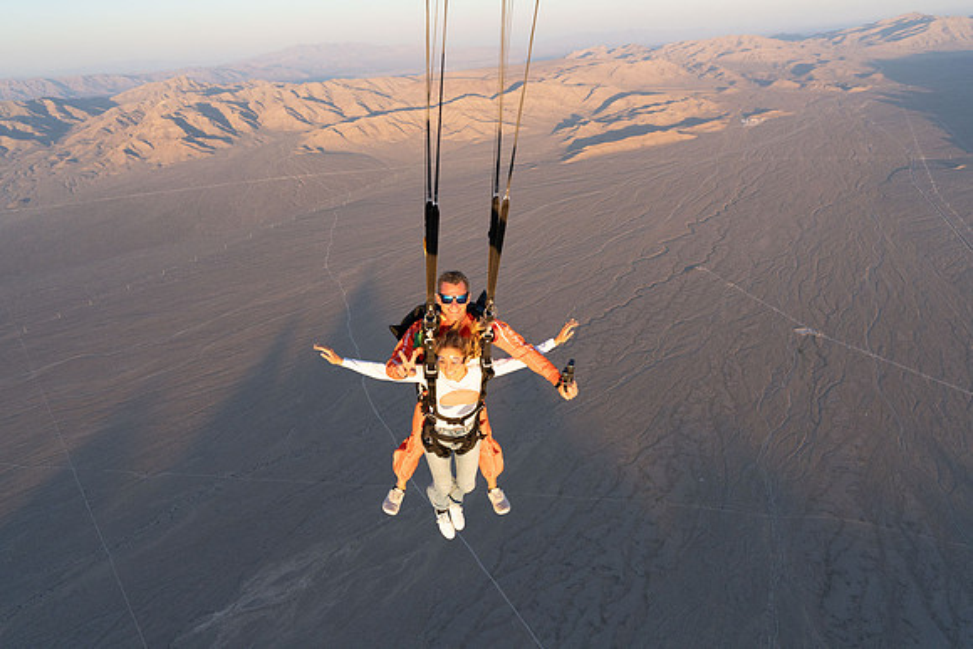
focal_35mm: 24
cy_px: 324
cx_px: 486
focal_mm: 24
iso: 1250
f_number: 4.5
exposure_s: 1/2000
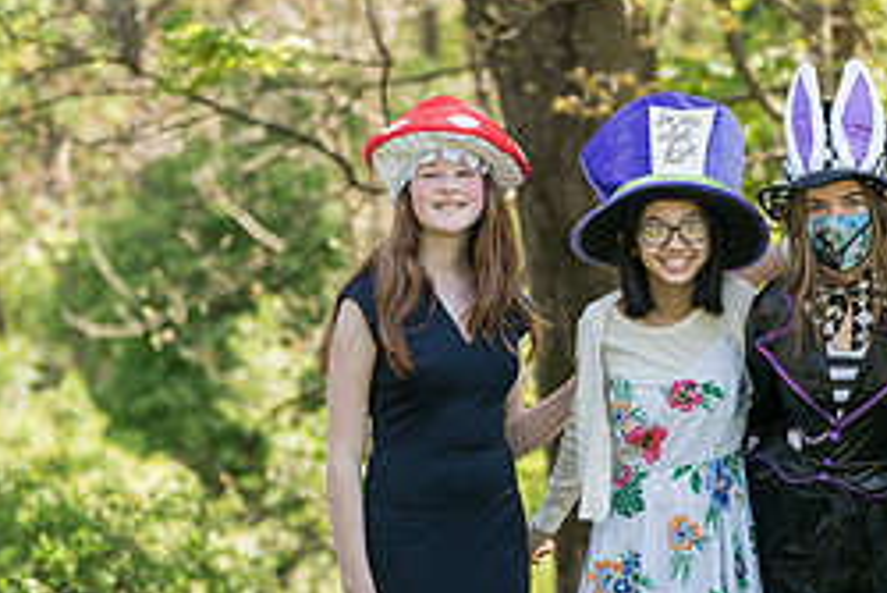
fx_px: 4980
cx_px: 880
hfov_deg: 10.1
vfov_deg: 6.8
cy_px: 442
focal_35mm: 202
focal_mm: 87
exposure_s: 1/320
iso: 100
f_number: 3.2
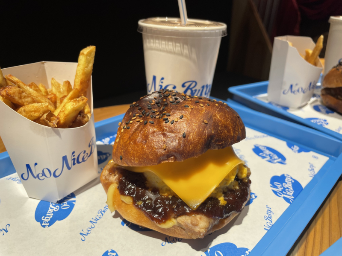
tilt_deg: -27.4
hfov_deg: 67.3
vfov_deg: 53.1
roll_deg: -2.5
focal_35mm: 26
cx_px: 171
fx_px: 257
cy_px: 128
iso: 50
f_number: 1.6
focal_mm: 4.2
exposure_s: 1/100
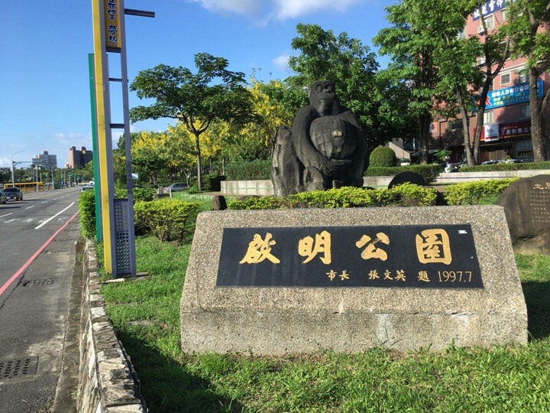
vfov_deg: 48.2
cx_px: 275
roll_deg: +2.6
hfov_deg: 61.7
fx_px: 461
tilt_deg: -3.0
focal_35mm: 29
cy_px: 206
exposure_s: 1/1099
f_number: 2.2
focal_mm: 4.15
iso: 25
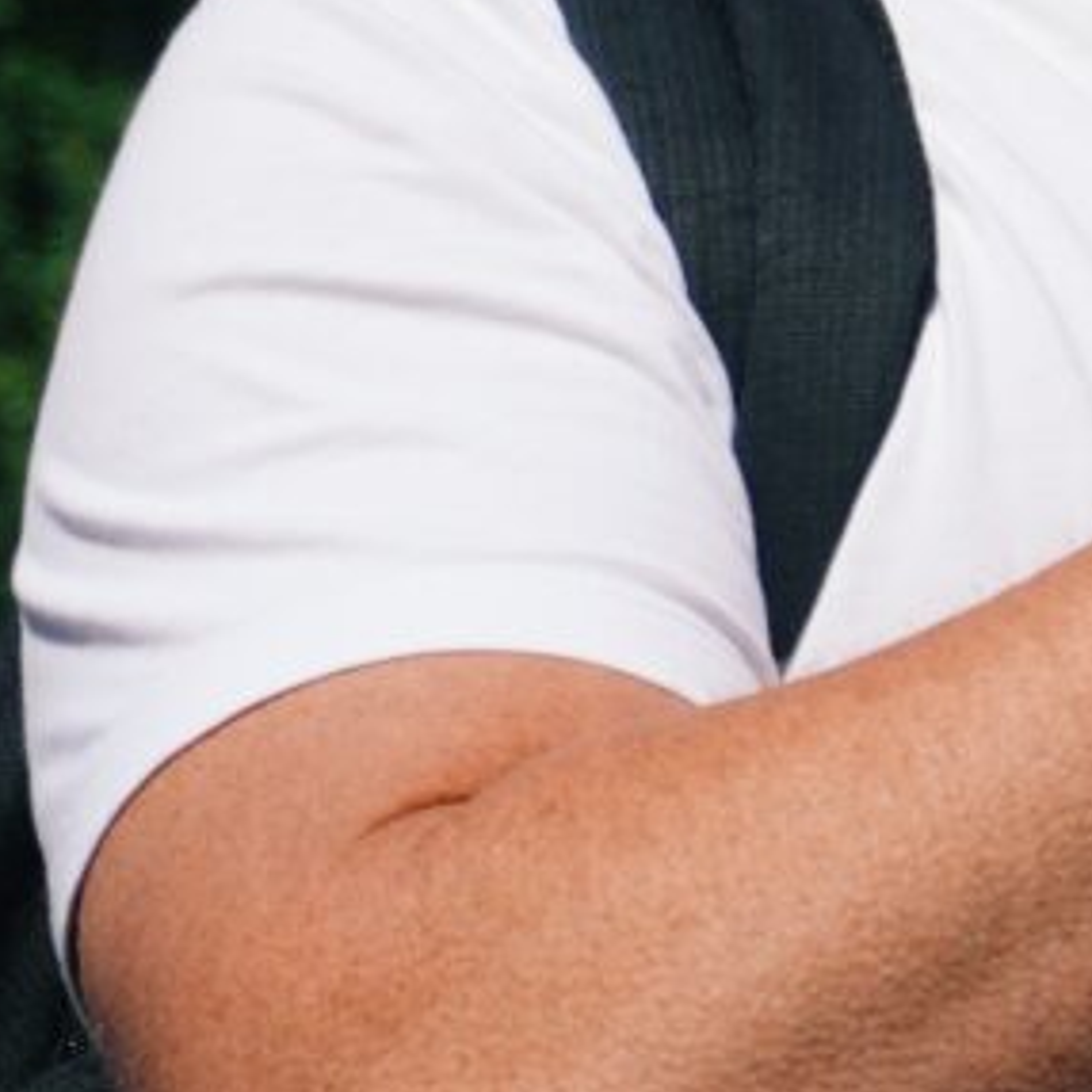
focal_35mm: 571
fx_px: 20379
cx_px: 2488
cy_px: 565
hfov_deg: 3.0
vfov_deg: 3.1
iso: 100
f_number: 5.6
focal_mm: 50
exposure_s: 1/1250
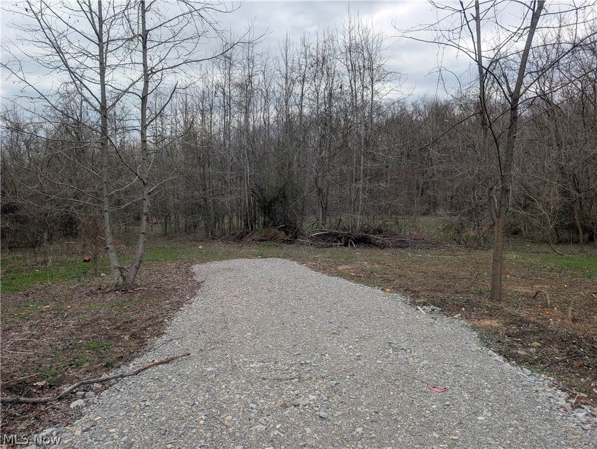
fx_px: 414
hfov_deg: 71.5
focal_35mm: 24
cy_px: 224
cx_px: 298
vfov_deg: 56.9
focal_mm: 6.9
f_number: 1.68
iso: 22
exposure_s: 1/496
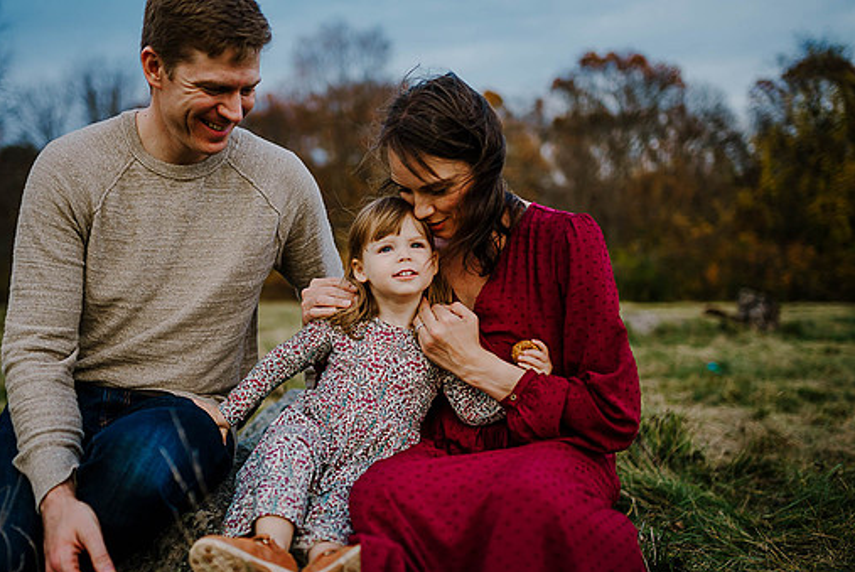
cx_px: 388
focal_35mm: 40
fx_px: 951
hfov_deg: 48.4
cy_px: 299
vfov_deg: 33.5
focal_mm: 35
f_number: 1.4
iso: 80
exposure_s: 1/250
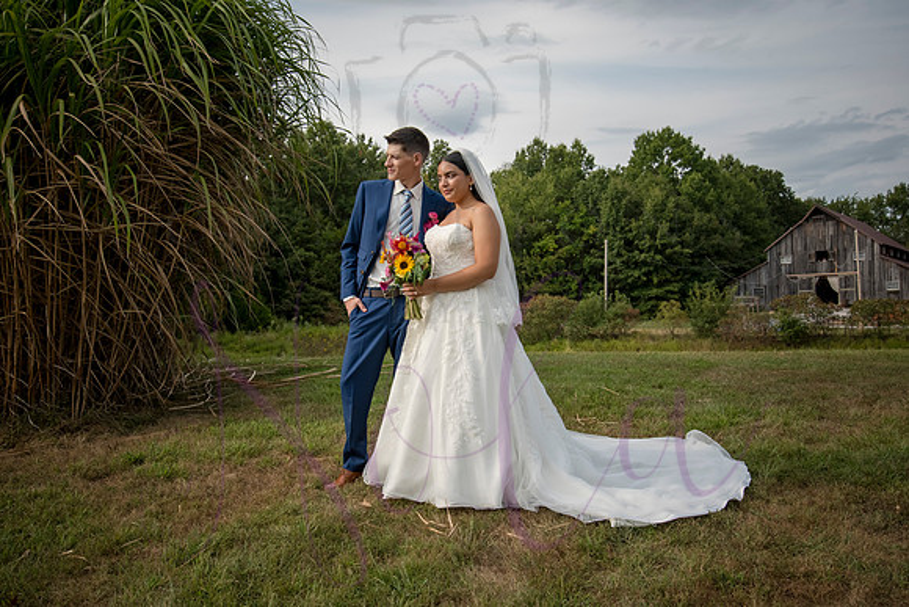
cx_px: 456
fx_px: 1011
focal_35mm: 40
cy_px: 300
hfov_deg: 48.4
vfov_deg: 33.4
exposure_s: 1/640
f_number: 9
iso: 400
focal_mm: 38
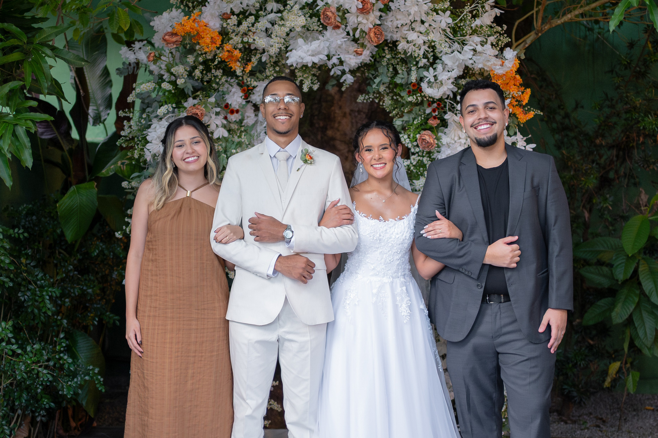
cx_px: 312
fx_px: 1015
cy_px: 219
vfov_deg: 24.4
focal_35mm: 56
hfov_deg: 35.9
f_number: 1.4
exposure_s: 1/400
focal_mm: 35
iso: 2000
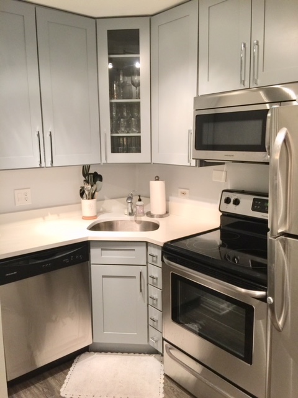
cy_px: 199
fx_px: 333
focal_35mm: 29
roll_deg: +0.0
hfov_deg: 48.2
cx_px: 149
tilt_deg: -9.2
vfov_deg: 61.7
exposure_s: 1/15
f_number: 2.2
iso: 50
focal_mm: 4.15
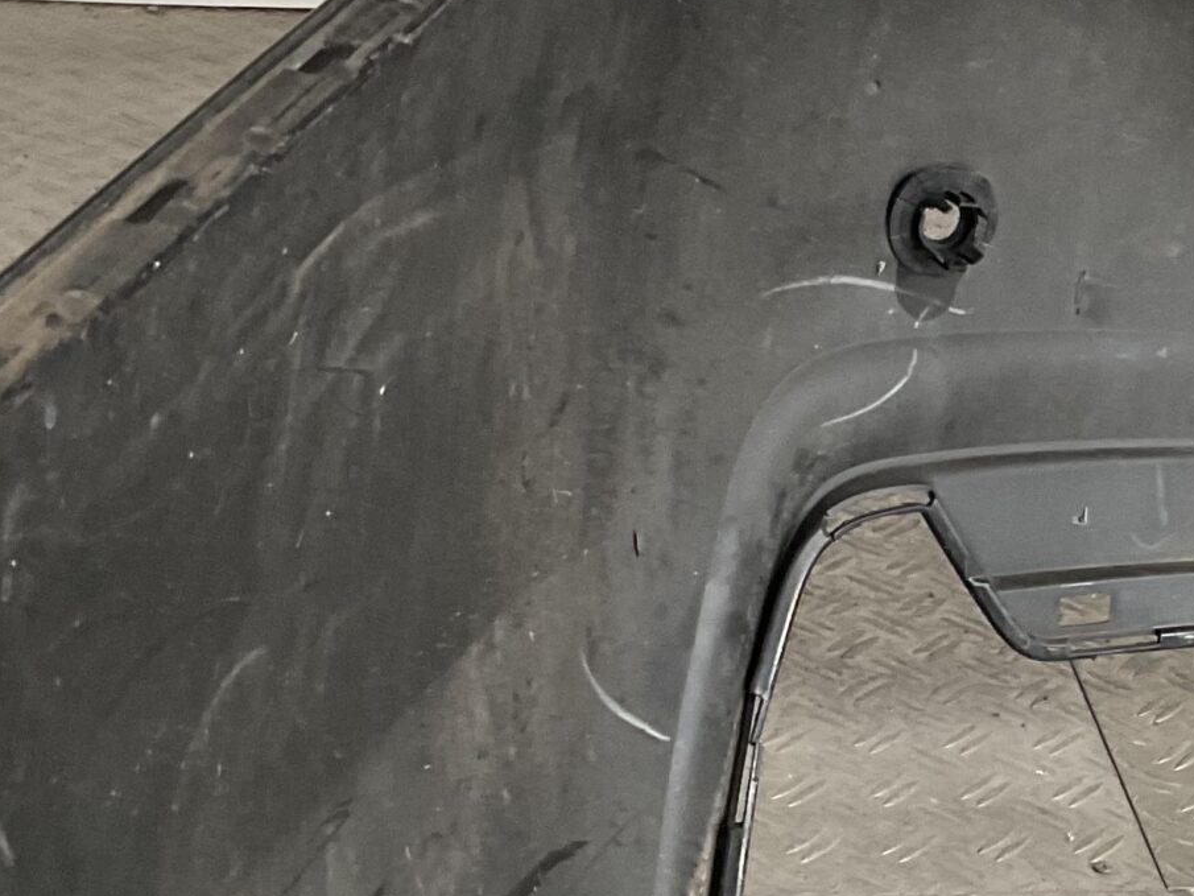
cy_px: 784
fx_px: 2829
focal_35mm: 82
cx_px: 1054
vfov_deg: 17.8
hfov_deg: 23.3
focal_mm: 3
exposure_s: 1/50
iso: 100
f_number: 1.8
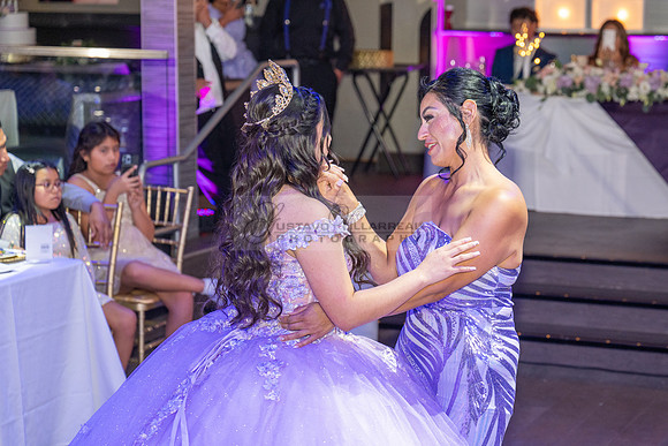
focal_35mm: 90
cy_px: 260
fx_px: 1662
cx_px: 422
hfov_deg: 22.7
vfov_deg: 15.3
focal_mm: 70
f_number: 3.5
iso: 1000
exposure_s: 1/125
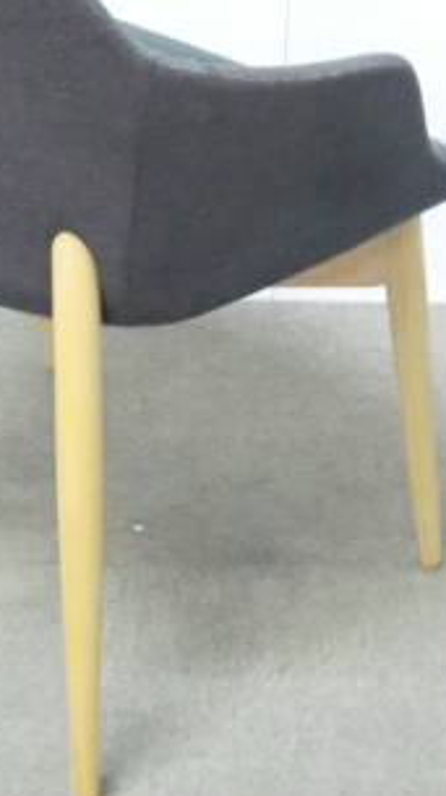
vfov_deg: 20.6
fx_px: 2171
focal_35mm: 103
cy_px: 206
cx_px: 65
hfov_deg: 11.7
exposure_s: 1/13
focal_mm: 8.2
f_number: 4.3
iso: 800
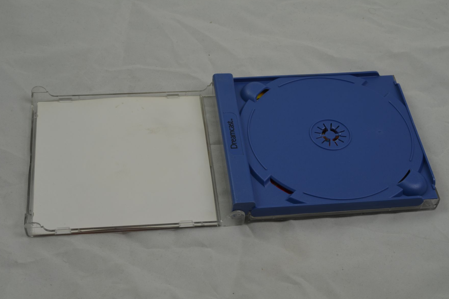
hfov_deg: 32.9
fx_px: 761
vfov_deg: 22.3
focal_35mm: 61
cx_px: 225
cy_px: 148
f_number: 20
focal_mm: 40
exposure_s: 1/3
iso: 100
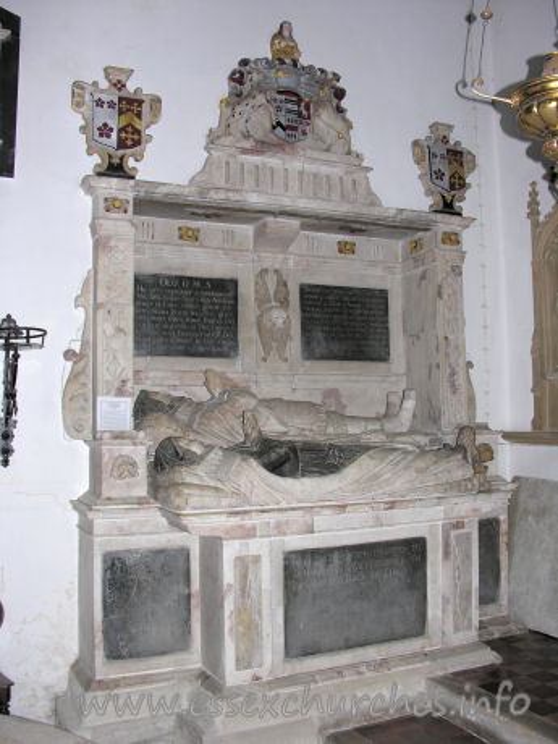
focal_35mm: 35
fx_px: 752
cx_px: 279
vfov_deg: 52.6
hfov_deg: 40.7
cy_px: 372
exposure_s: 1/60.1
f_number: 2.8
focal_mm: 8.9
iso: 71
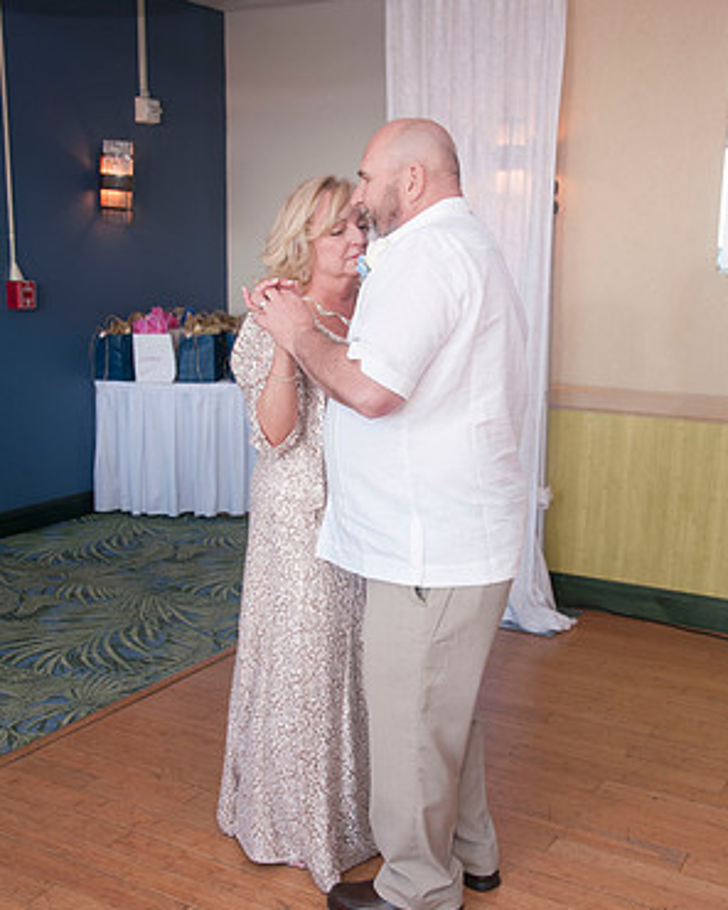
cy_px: 492
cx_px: 365
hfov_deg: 36.5
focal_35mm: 41
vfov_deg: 44.7
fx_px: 1104
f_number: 5.6
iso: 400
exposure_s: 1/60
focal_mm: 24
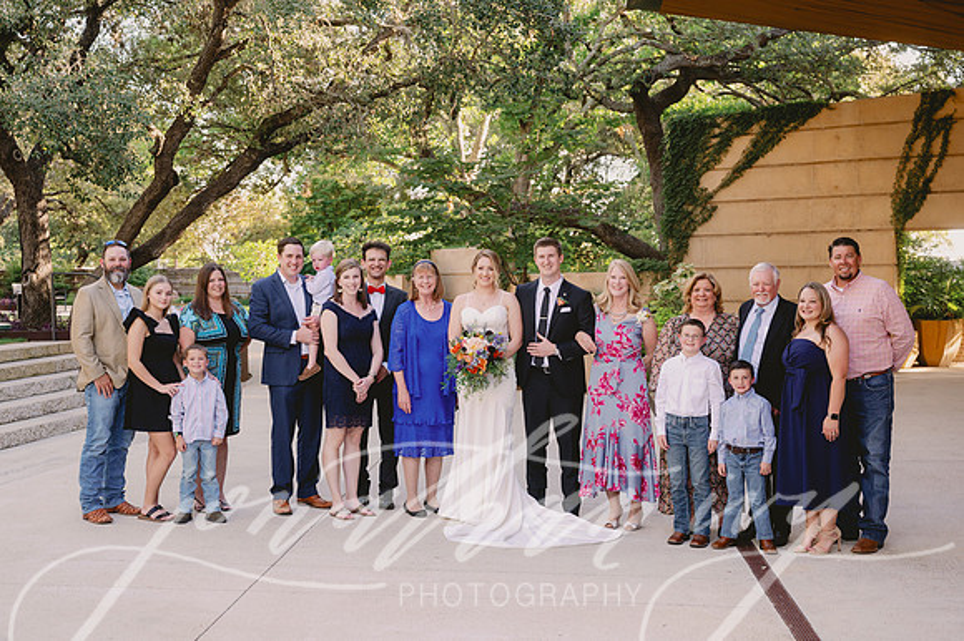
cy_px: 320
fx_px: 1231
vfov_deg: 29.2
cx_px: 482
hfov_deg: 42.8
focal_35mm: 46
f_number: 4.5
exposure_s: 1/500
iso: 800
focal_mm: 46
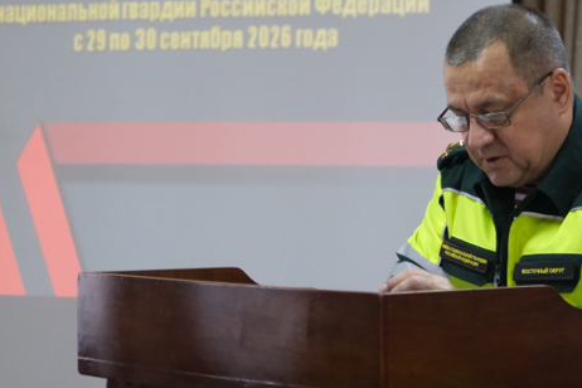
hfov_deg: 12.9
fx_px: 2570
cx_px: 295
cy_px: 100
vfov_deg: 8.6
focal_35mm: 159
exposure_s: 1/500
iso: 5000
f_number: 4
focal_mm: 65.2
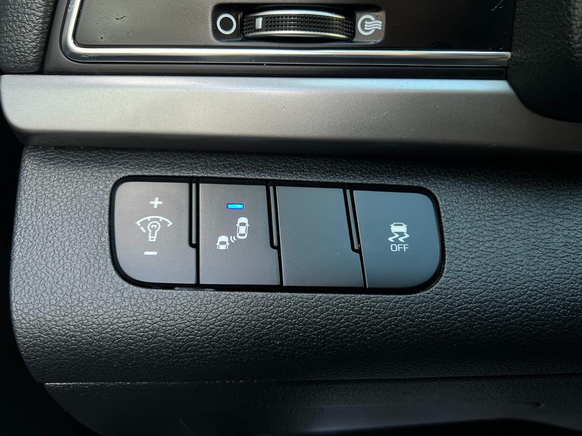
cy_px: 218
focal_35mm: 27
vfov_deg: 51.3
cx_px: 292
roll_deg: +3.3
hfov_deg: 65.3
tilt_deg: -30.5
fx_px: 454
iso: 100
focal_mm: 5.7
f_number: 1.5
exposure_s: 1/121
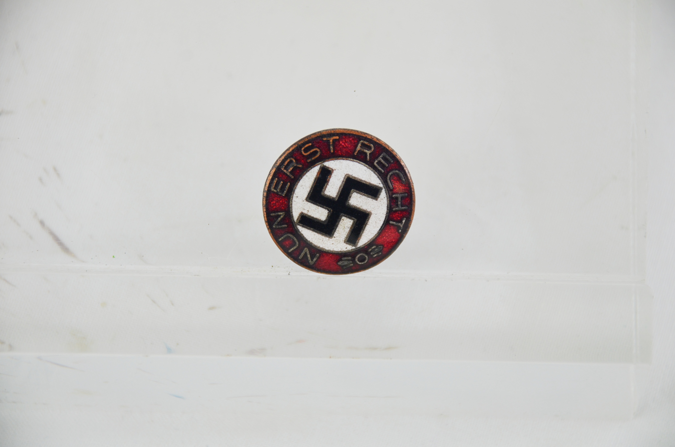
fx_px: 3368
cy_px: 224
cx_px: 338
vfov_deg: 7.6
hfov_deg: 11.4
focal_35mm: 180
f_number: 5.6
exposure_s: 1/250
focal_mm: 120
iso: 500
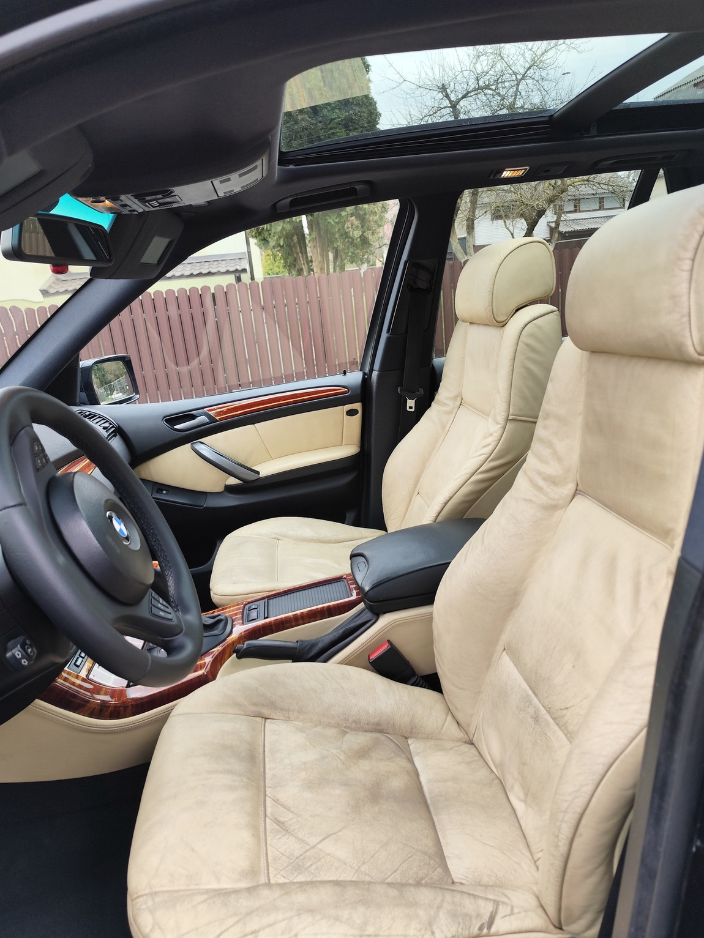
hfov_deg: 56.8
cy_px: 487
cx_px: 359
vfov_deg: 71.6
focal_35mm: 24
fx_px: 651
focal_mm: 6.19
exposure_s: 1/100
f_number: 1.65
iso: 80
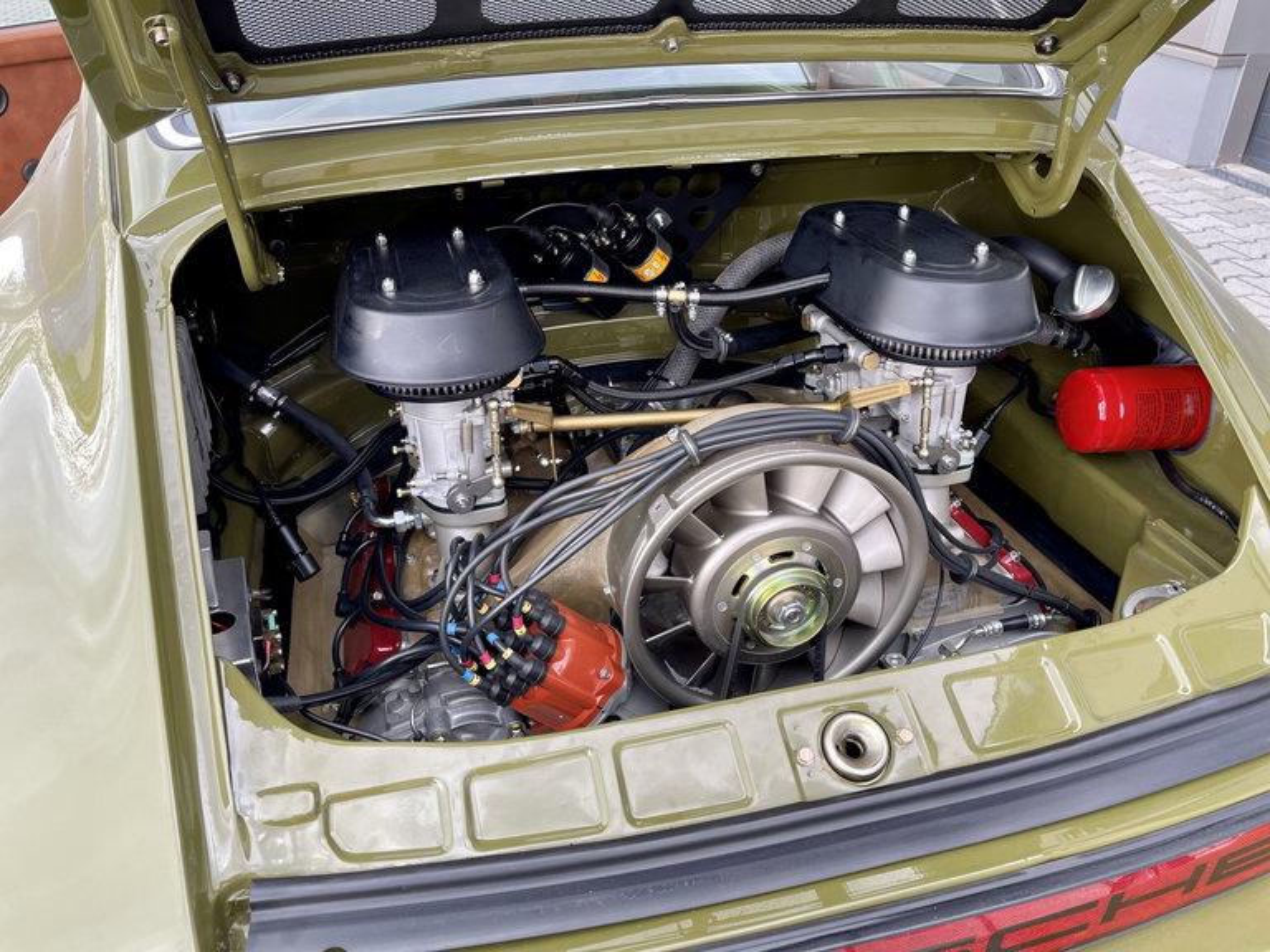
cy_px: 476
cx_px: 635
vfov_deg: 53.1
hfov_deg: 67.3
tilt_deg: -32.5
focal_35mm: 26
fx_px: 954
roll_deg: -0.9
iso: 64
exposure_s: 1/121
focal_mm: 5.1
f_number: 1.6
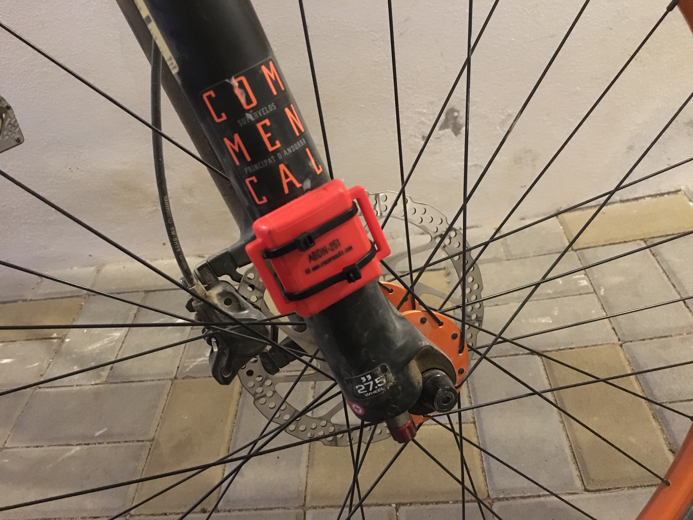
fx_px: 581
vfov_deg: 48.2
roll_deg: +6.9
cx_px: 346
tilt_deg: -35.3
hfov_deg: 61.7
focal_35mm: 29
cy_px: 260
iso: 640
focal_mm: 4.15
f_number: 2.2
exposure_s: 1/17
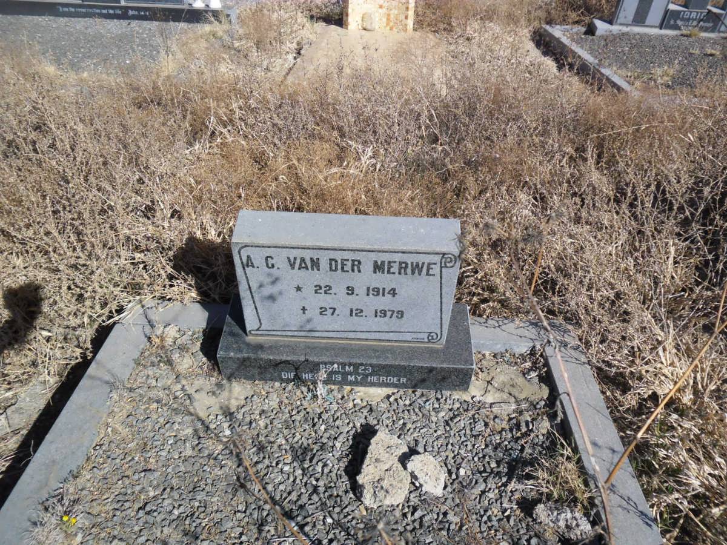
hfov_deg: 65.3
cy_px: 272
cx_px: 364
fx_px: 567
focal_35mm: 27
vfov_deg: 51.4
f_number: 3.5
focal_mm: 4.9
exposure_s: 1/980
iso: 80
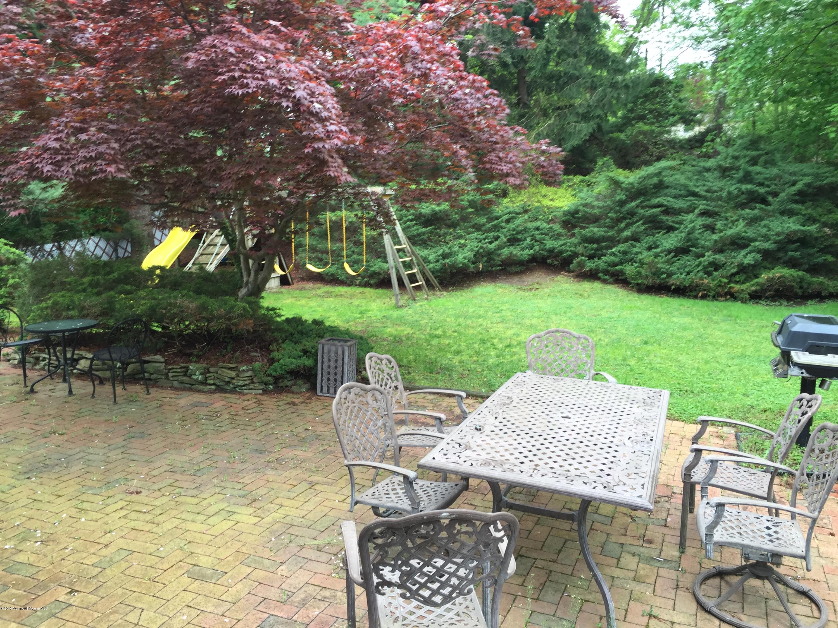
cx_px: 419
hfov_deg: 61.7
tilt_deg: -7.4
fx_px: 702
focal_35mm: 29
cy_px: 314
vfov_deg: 48.2
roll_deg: +0.5
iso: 50
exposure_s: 1/120
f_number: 2.2
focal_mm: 4.15
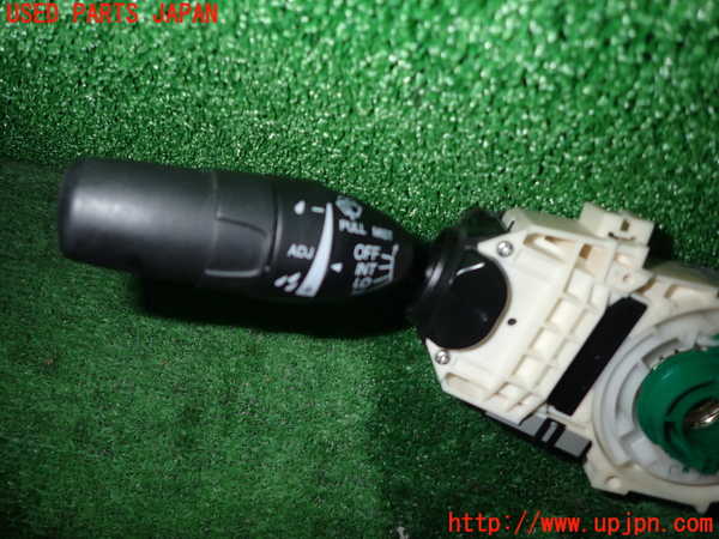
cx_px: 360
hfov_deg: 69.4
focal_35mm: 25
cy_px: 270
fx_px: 519
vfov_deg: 54.9
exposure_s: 1/30
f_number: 5.6
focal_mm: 4.5
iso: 200
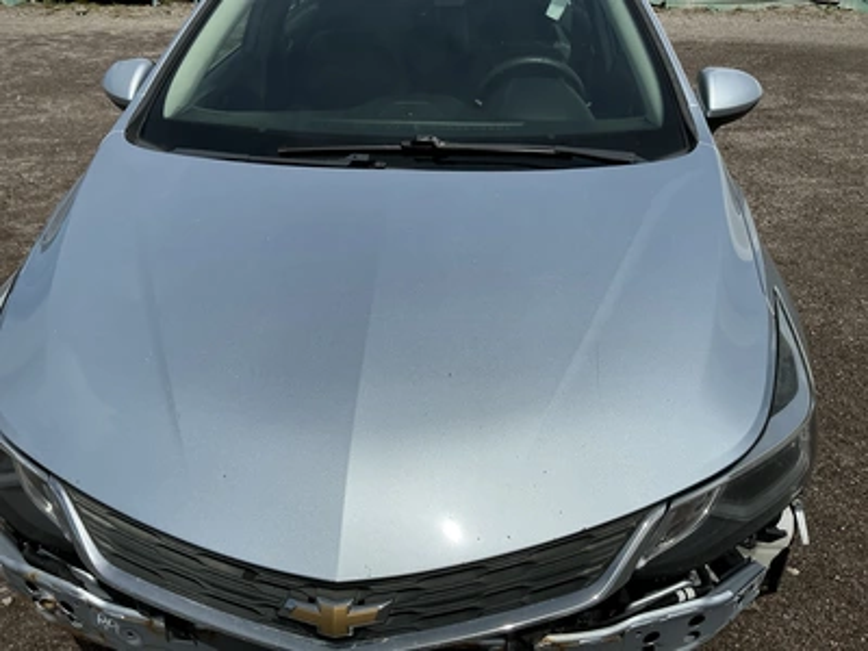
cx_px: 434
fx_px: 702
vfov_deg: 49.7
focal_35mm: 28
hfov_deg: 63.4
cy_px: 326
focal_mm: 3
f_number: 1.8
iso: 25
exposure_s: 1/5263
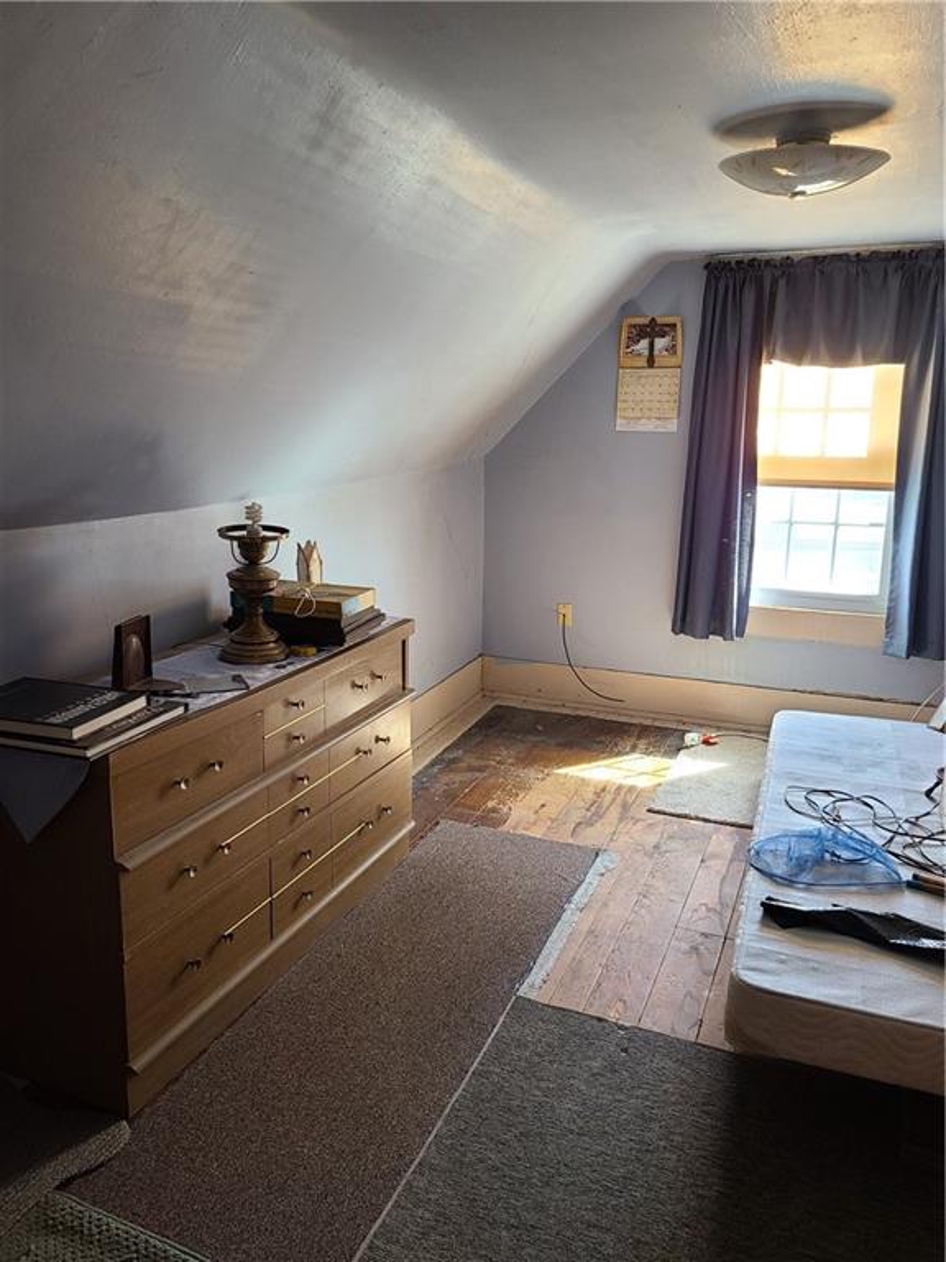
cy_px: 631
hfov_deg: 53.1
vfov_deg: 67.3
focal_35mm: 26
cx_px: 473
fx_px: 947
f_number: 1.8
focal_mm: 5.4
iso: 160
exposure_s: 1/39
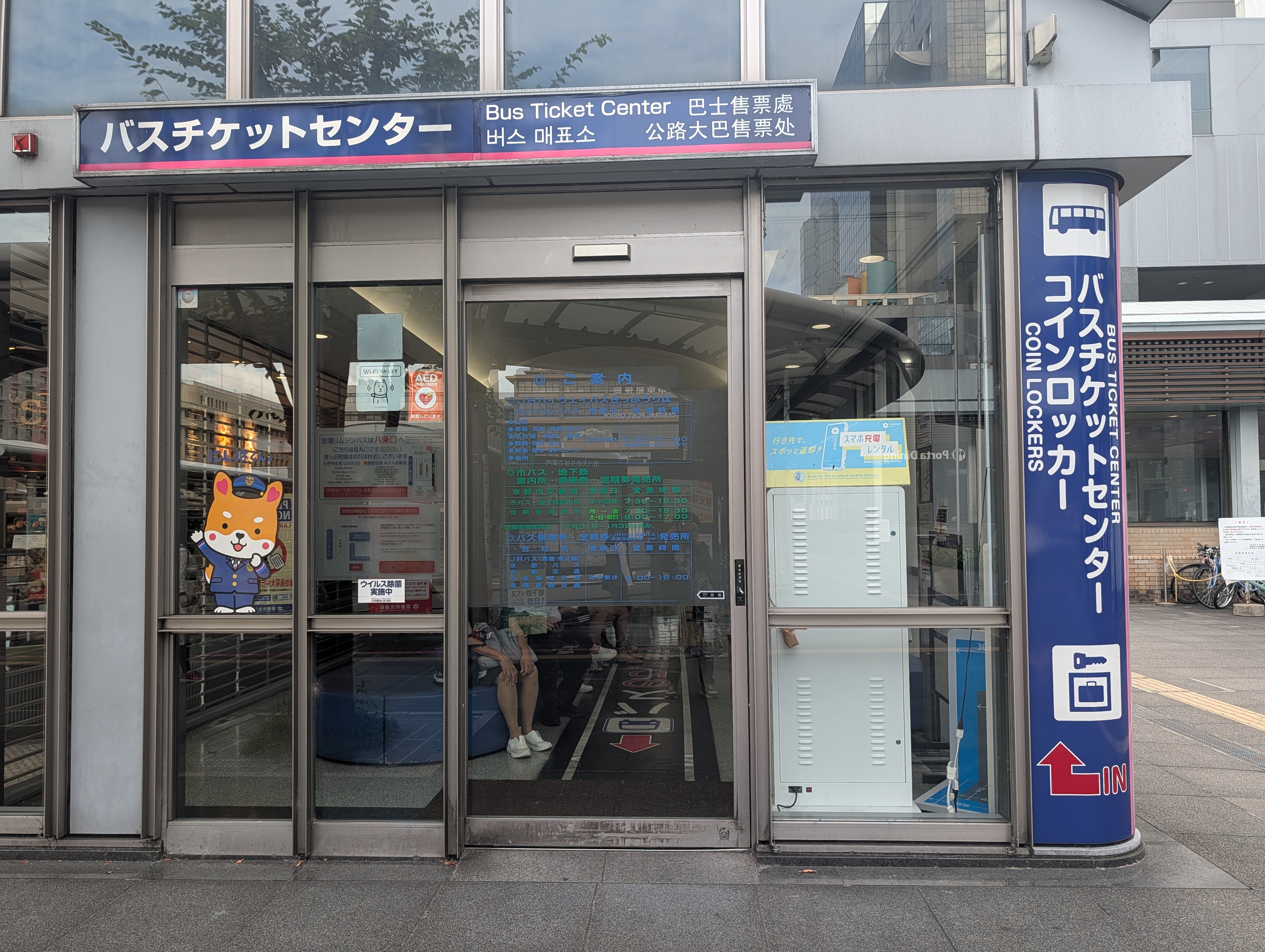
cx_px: 632
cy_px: 476
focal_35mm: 24
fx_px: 878
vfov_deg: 56.9
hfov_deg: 71.5
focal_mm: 6.9
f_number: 1.68
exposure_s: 1/415
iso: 85
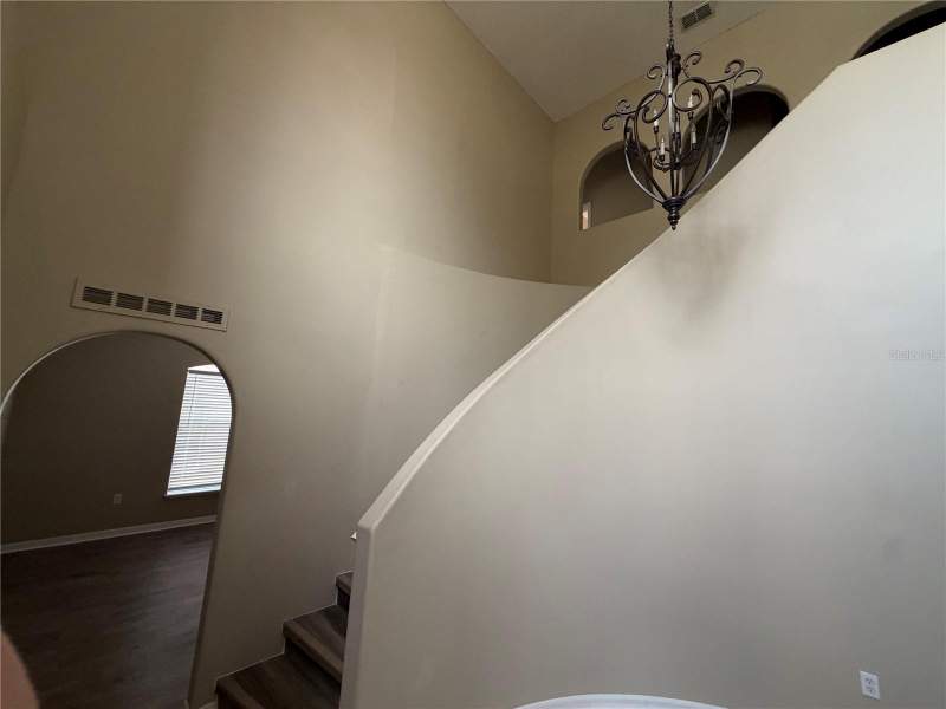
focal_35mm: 14
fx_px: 383
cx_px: 473
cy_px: 354
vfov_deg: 85.7
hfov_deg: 102.1
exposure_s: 1/60
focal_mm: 2.22
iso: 200
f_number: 2.2
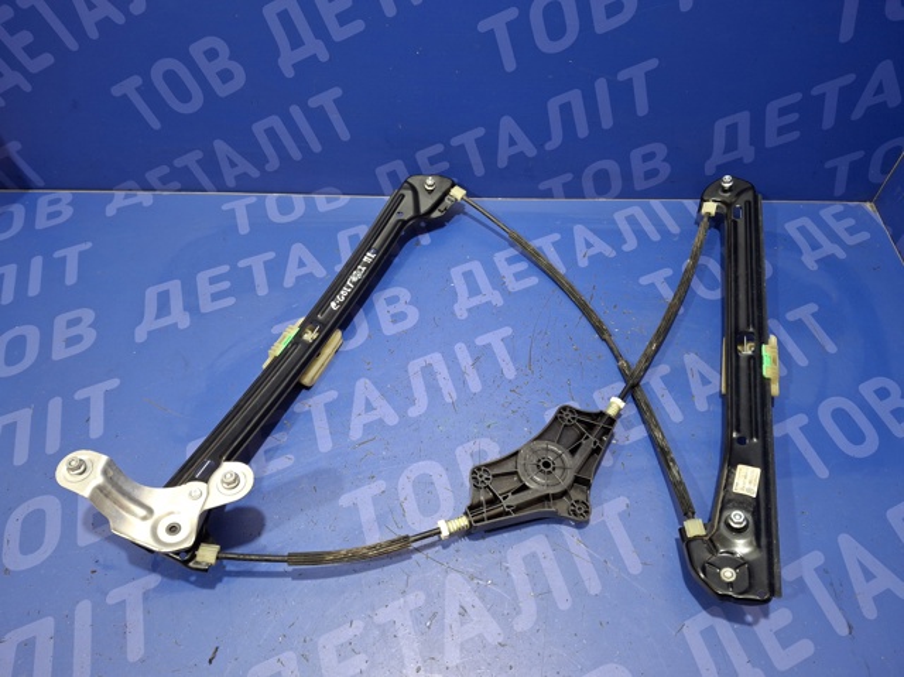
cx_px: 452
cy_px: 338
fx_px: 652
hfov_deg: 69.4
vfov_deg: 54.8
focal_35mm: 25
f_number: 1.8
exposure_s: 1/33
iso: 200
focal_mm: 4.69
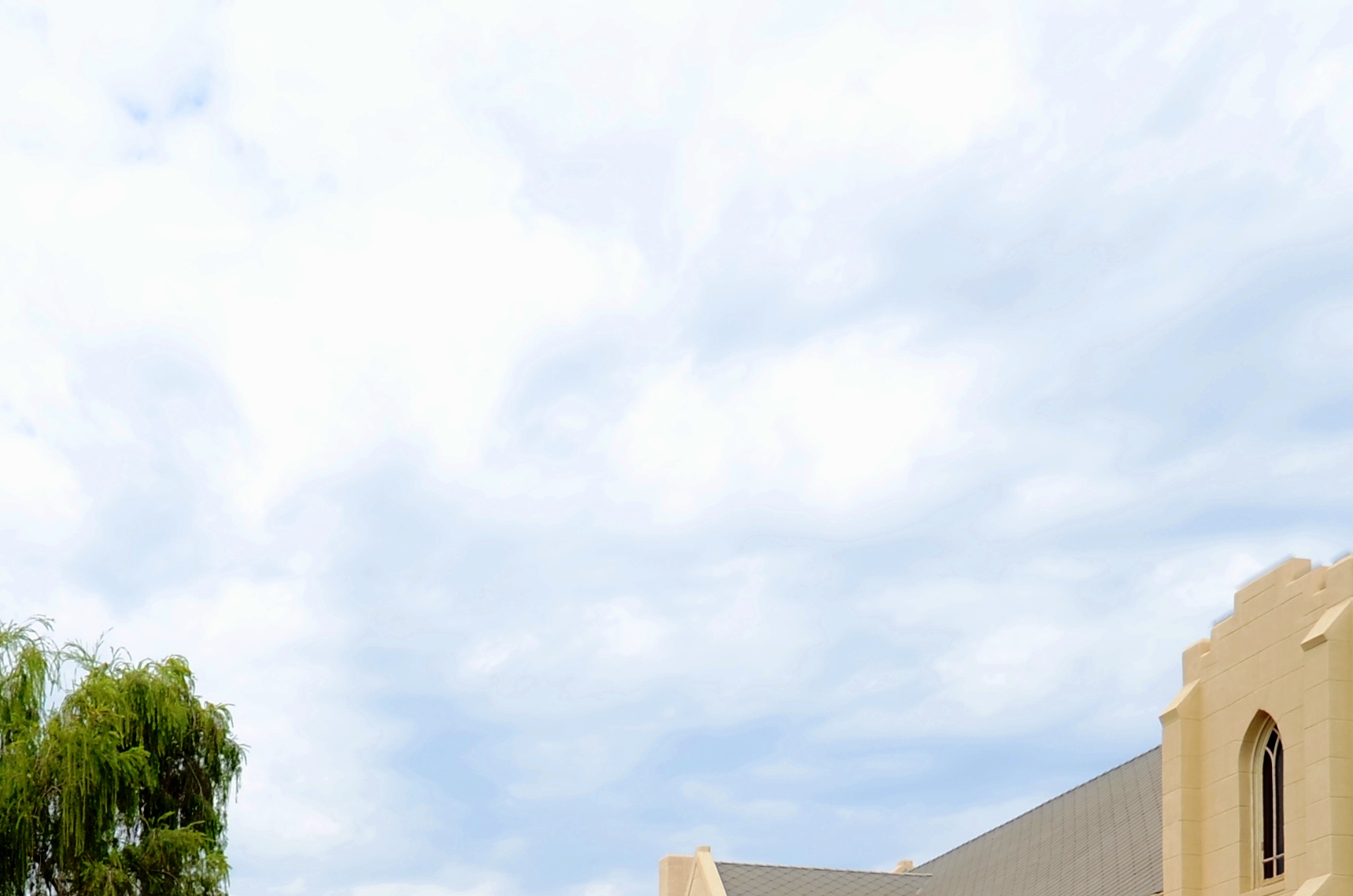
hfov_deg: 45.2
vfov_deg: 27.2
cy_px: 1090
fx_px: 1613
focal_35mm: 43
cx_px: 527
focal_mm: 10
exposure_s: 1/500
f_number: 5.6
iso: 100
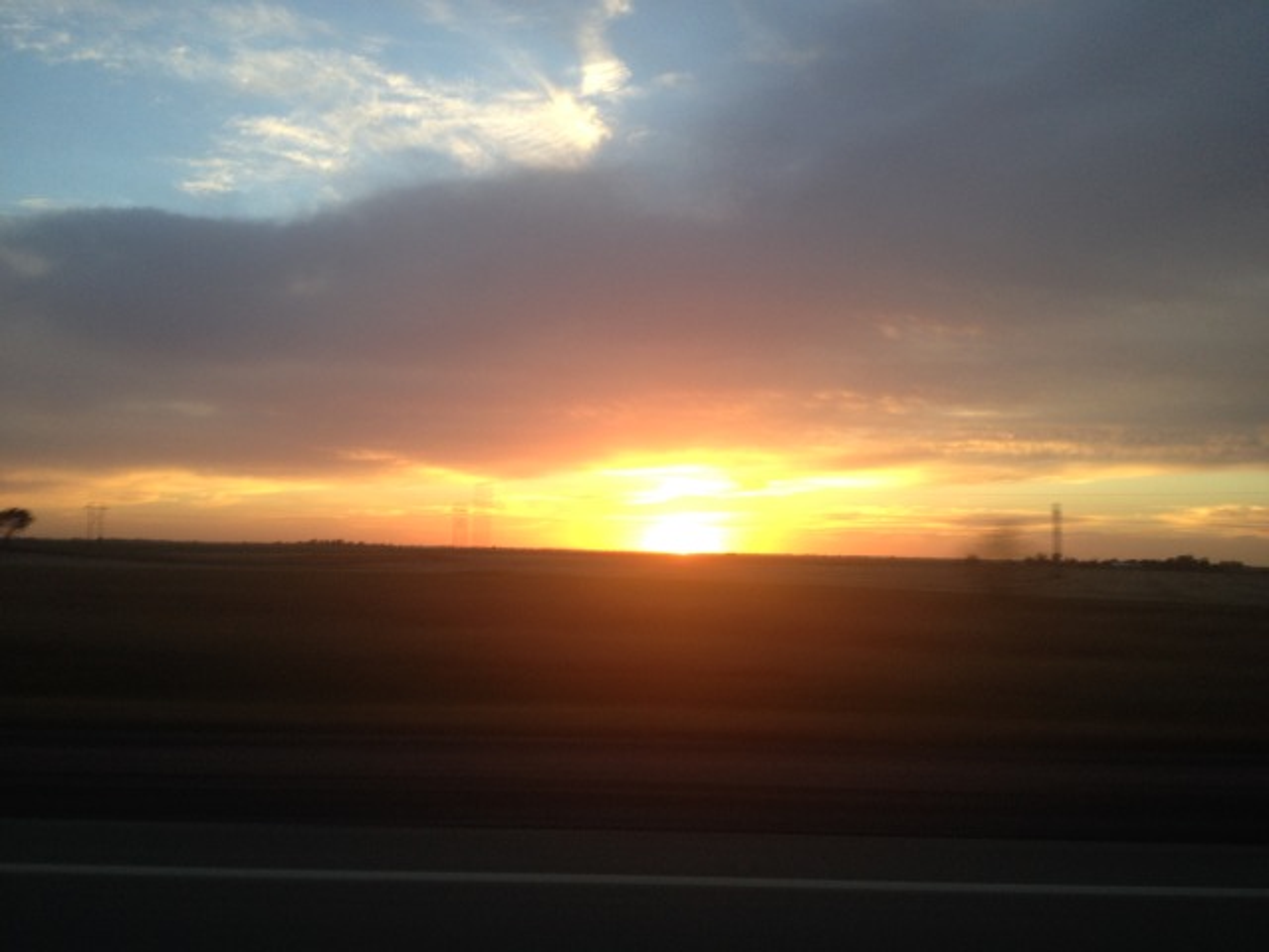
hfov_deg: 52.6
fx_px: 1283
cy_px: 476
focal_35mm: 35
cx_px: 634
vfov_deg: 40.7
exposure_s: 1/20
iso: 64
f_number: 2.4
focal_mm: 4.28
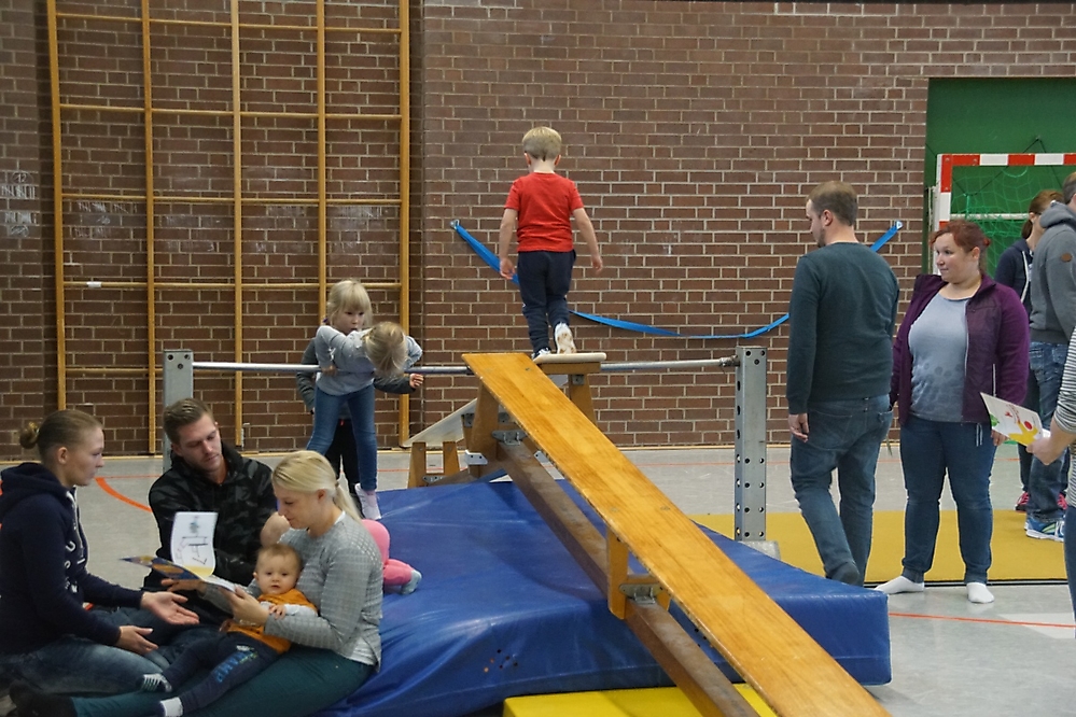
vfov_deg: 20.2
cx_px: 538
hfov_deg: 29.9
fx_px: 2017
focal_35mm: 68
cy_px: 358
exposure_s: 1/60
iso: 3200
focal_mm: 45
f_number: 5
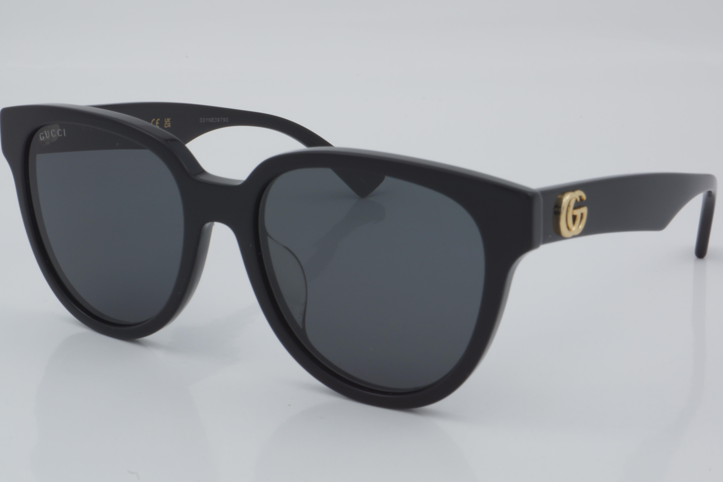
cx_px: 362
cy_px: 241
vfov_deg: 18.2
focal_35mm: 75
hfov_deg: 27.0
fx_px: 1506
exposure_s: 1/4
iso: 100
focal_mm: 50
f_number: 32
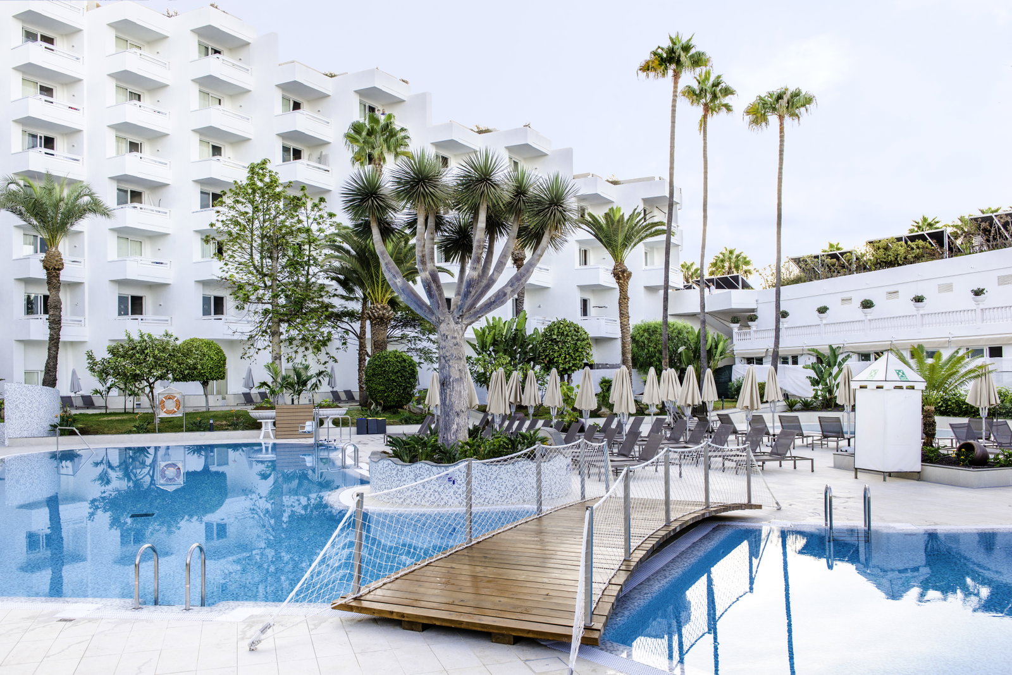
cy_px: 338
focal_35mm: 29
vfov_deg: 45.0
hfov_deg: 63.6
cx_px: 506
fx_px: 815
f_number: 5
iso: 400
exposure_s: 1/200
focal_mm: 29
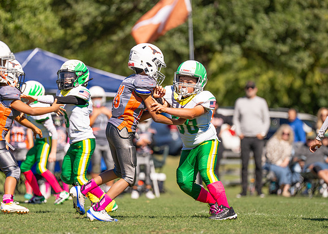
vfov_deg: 4.7
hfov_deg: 6.6
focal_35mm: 304
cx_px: 153
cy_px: 113
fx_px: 2827
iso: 160
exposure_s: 1/4000
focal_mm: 200
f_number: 2.8
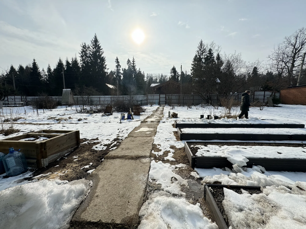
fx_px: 124
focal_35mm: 14
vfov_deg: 85.7
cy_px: 114
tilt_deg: -5.4
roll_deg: +0.0
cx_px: 153
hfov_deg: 102.1
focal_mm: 2.22
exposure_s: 1/1709
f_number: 2.2
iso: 50
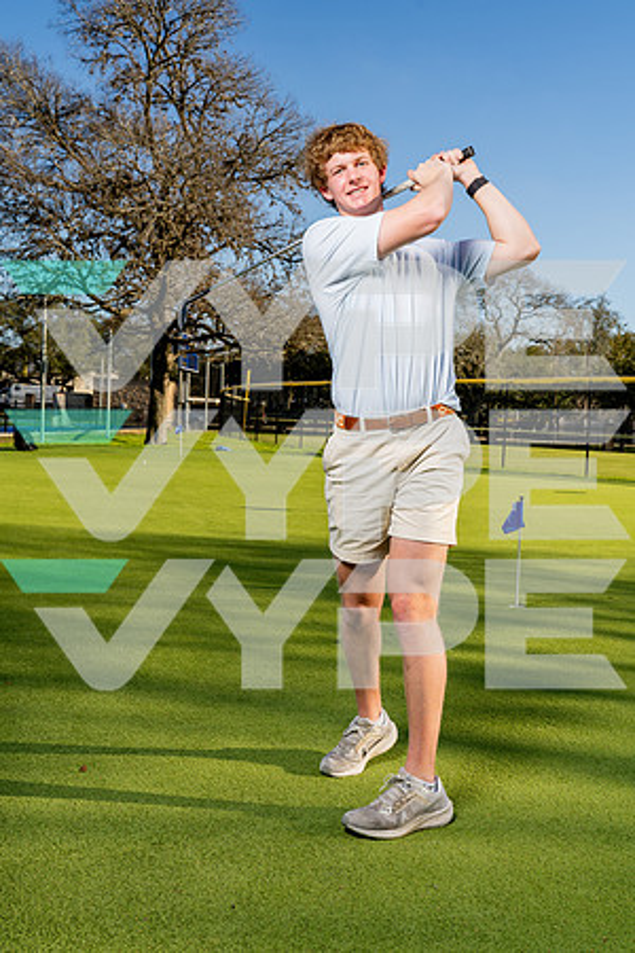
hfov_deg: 35.9
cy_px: 476
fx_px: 979
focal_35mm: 37
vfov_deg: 51.9
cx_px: 318
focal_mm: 37
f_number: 8
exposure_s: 1/250
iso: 100
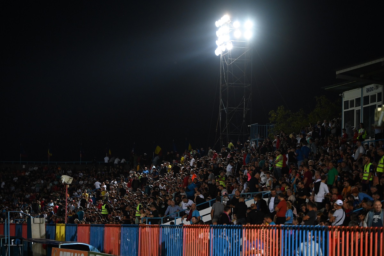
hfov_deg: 17.8
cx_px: 192
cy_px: 128
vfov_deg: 11.9
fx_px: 1227
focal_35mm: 115
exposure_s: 1/1600
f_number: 2.8
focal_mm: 115
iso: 4000
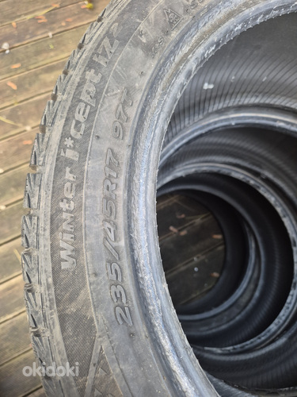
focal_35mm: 23
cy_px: 198
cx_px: 148
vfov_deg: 73.9
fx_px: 263
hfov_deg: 58.9
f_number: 1.8
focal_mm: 5.4
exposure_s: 1/100
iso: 500
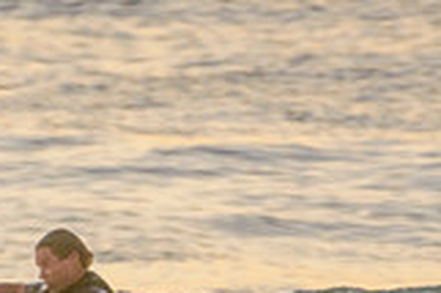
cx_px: 33
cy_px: 420
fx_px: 33127
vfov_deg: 0.5
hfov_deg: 0.8
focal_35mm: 2707
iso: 1600
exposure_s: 1/320
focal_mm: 500
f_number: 5.6
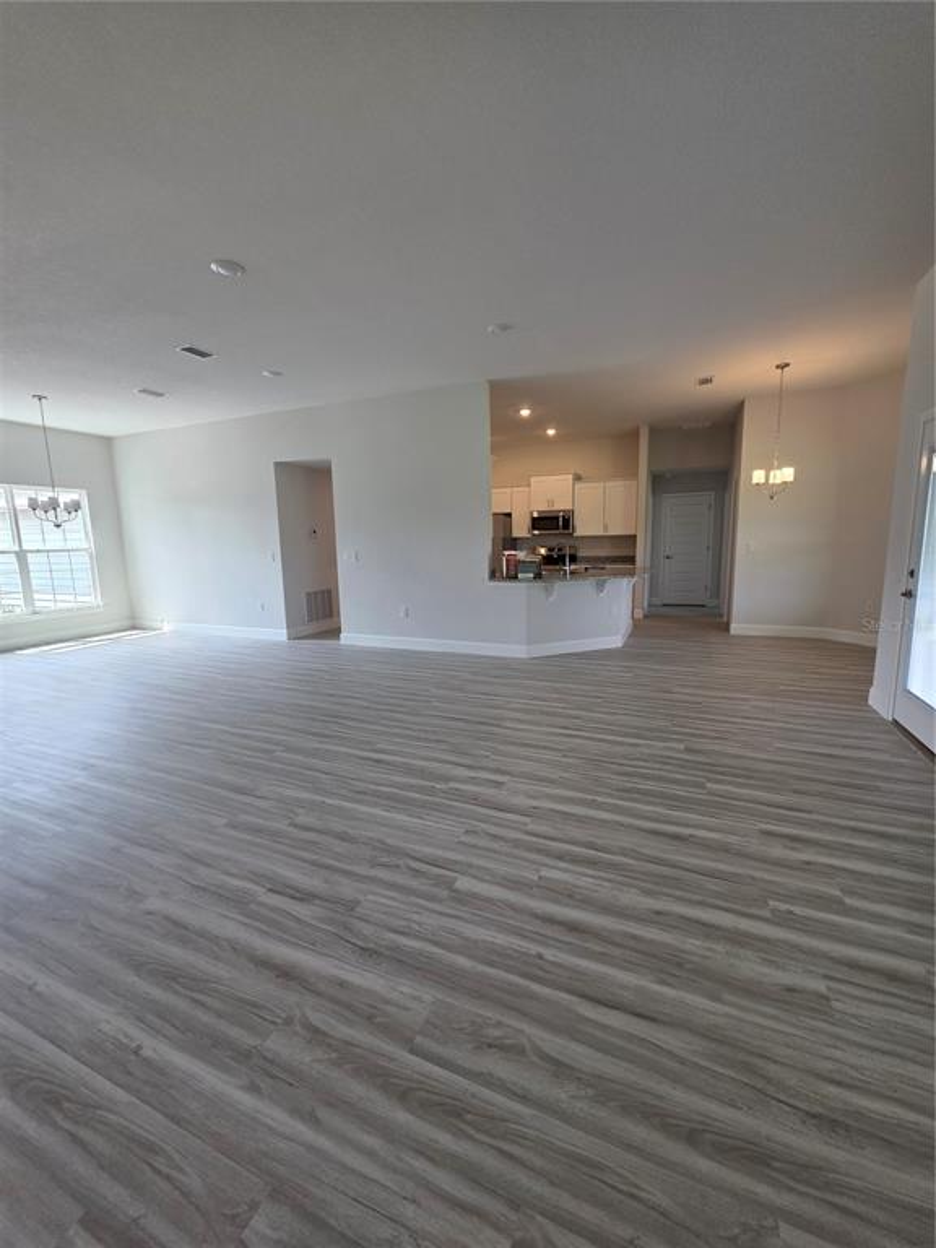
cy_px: 624
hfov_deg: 89.9
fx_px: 469
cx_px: 468
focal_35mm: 13
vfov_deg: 106.2
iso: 64
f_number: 1.9
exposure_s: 1/120
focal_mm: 2.2
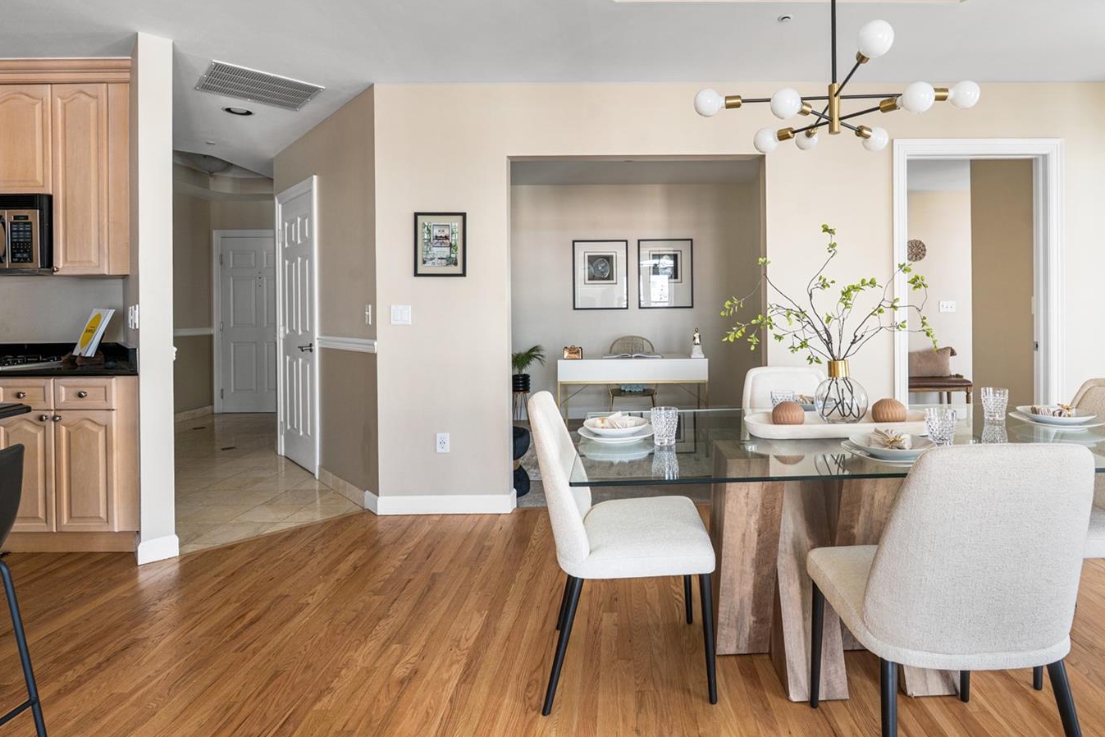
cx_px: 634
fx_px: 601
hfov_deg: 84.6
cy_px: 318
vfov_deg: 62.7
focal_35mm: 20
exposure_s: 1/13
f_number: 8
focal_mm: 16.5
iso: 400
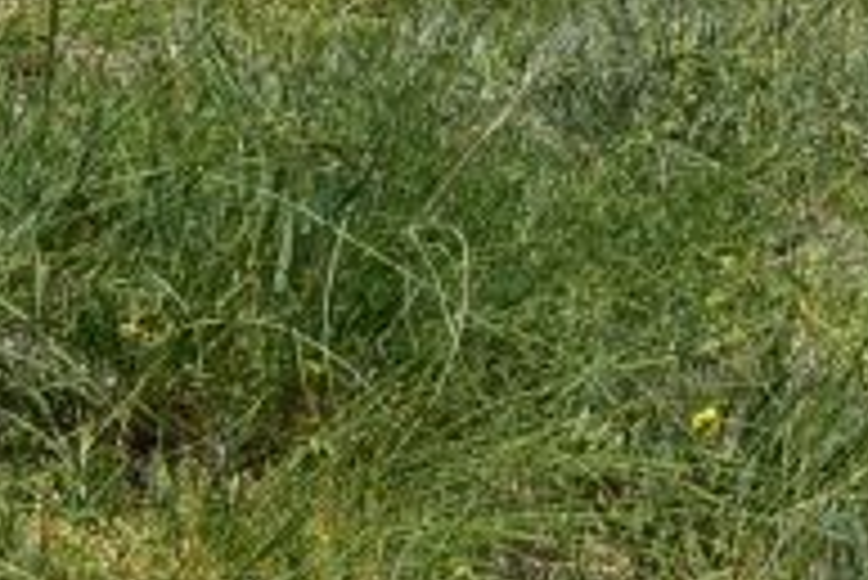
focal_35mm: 337
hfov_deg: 5.9
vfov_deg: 4.1
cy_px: -11
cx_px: 2087
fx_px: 8131
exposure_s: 1/125
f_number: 13
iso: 100
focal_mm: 50
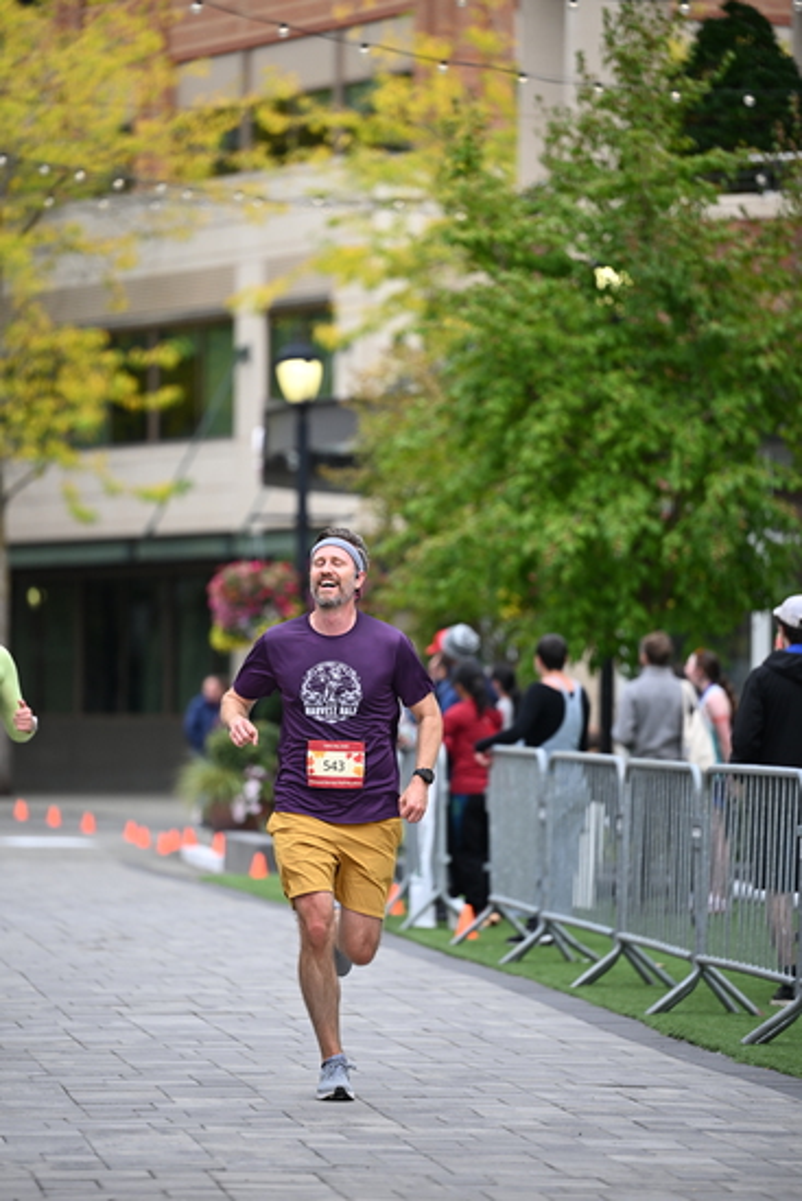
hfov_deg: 8.1
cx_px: 401
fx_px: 5677
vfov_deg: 12.1
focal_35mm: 170
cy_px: 600
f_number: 2.8
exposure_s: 1/2000
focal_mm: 170
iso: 640
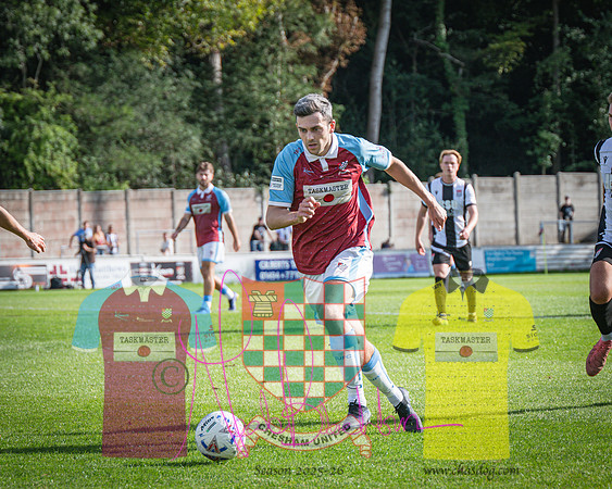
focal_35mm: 166
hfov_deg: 11.7
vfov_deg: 9.3
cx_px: 306
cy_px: 244
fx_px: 2999
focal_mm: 98
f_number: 4
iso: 200
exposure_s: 1/1250
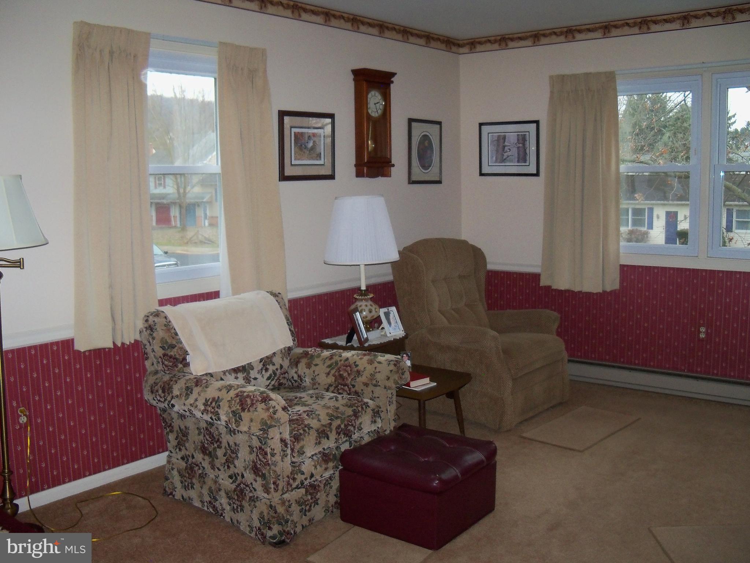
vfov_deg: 40.7
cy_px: 282
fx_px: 758
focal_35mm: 35
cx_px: 375
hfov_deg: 52.6
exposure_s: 1/30
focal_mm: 6.2
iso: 200
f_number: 3.5
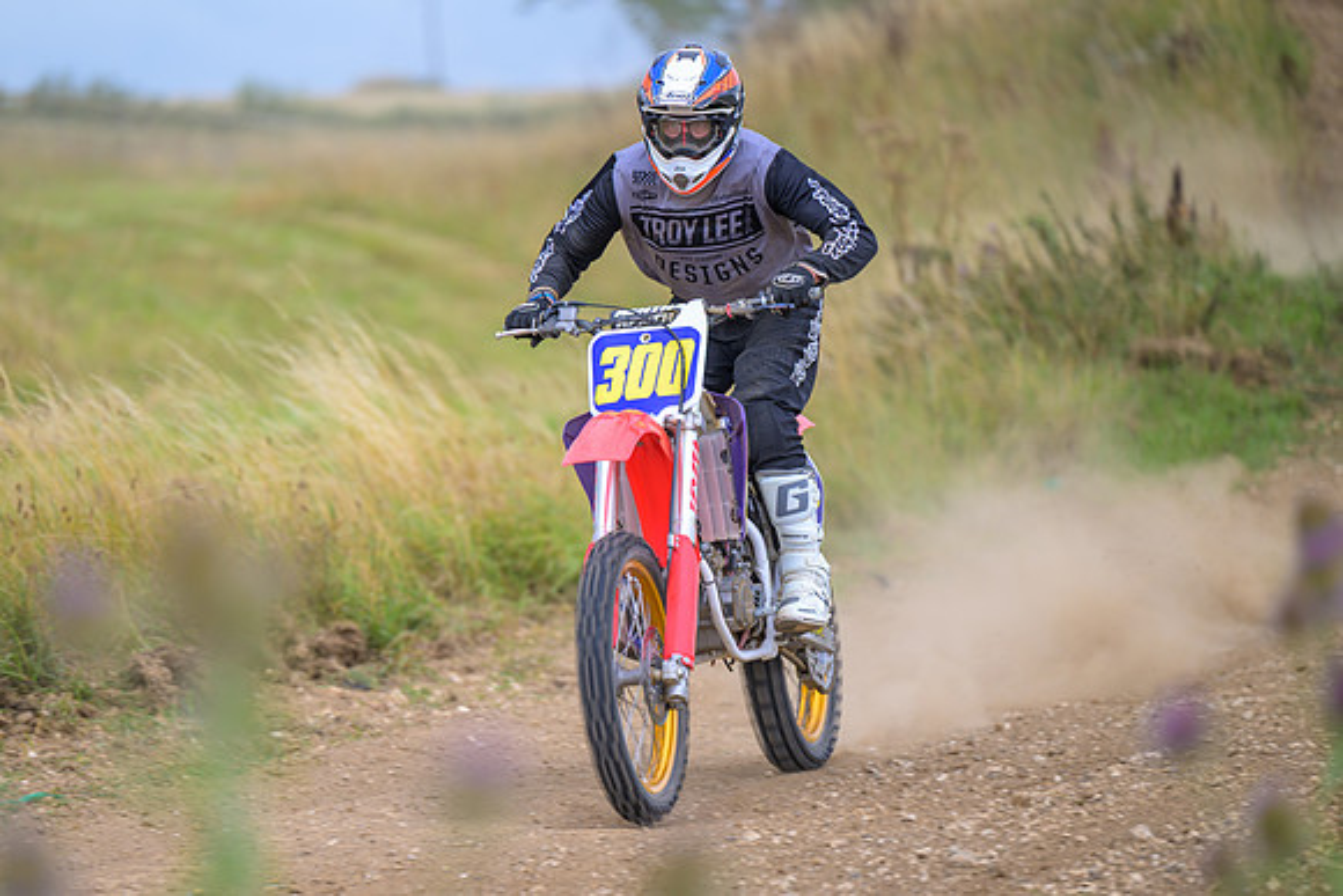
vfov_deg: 6.3
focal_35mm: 219
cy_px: 491
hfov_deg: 9.4
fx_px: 8172
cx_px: 608
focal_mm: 200
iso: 64
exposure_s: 1/400
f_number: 2.8
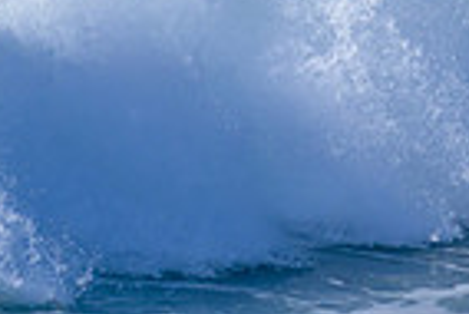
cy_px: -196
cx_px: 628
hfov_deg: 0.7
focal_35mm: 2829
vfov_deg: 0.5
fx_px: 36893
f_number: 8
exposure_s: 1/2000
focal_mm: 560
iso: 560
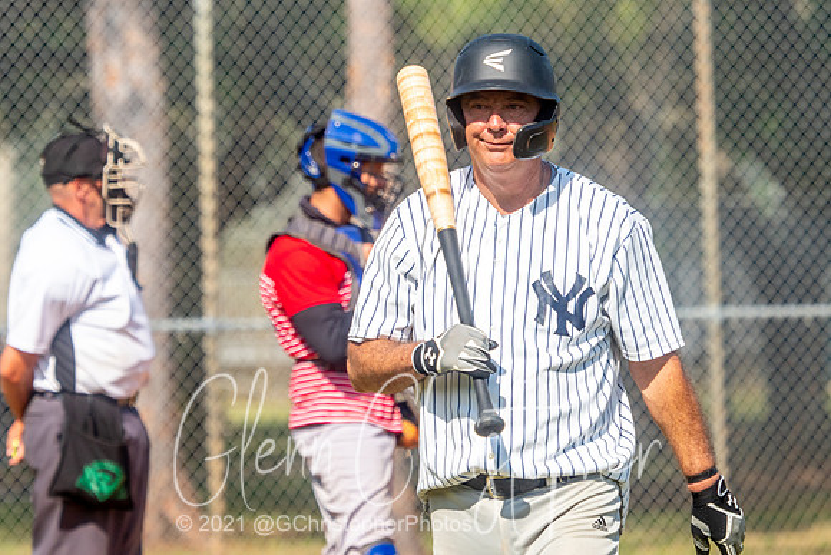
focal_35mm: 467
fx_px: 10787
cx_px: 388
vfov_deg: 2.9
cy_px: 222
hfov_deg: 4.4
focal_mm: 210
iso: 200
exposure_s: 1/1600
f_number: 4.5
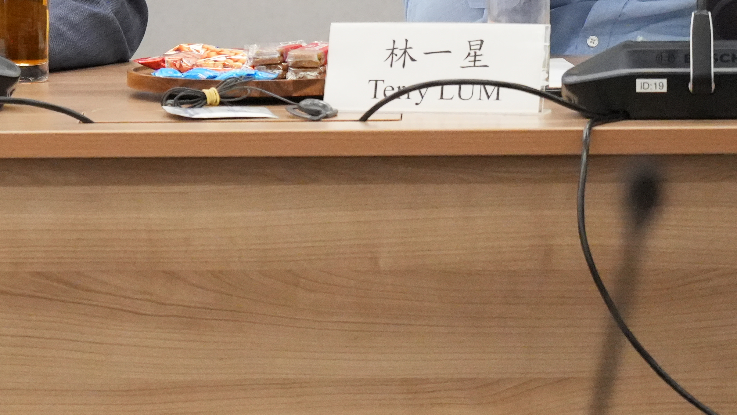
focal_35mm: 474
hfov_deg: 4.5
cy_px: -197
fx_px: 9263
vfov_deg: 2.6
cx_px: -219
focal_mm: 156
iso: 10000
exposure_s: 1/200
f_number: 4.5
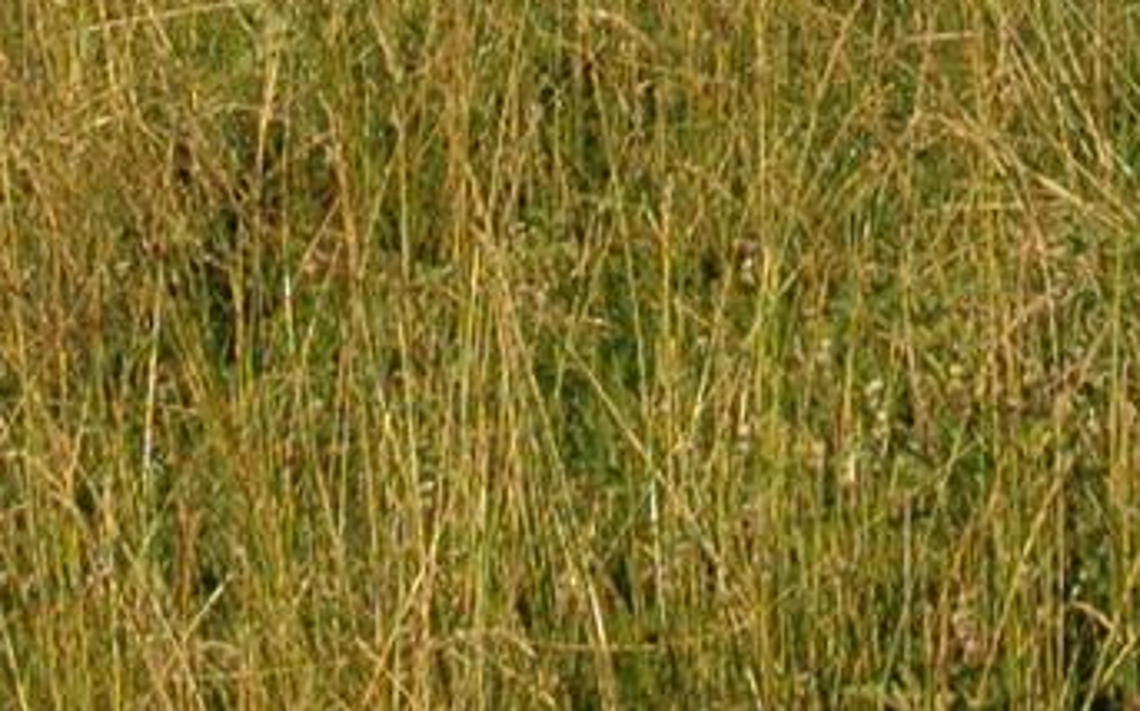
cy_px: -1483
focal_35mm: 219
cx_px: 1123
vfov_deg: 5.6
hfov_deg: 9.5
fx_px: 6801
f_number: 8
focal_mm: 24
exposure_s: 1/250
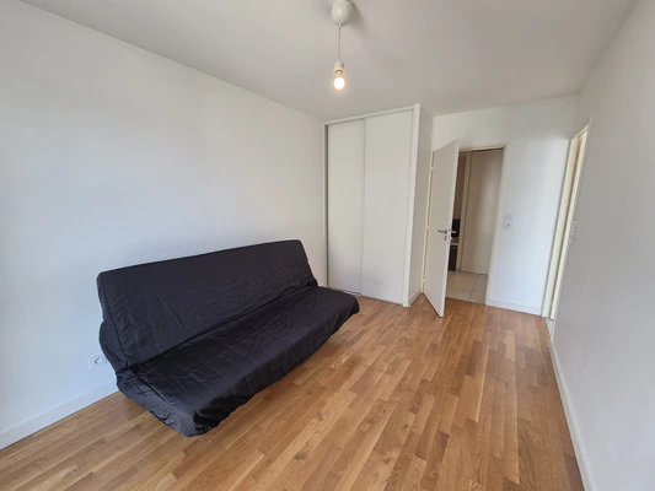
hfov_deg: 106.2
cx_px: 328
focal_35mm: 13
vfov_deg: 89.9
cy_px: 246
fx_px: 246
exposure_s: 1/50
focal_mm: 2.2
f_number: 2.2
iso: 64
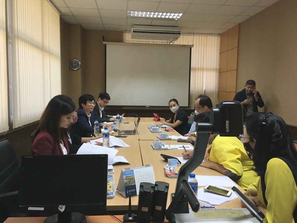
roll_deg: +0.5
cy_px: 112
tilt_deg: -6.0
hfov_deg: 61.7
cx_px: 148
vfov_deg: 48.2
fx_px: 249
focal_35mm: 29
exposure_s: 1/33
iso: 100
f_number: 2.2
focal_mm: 4.15
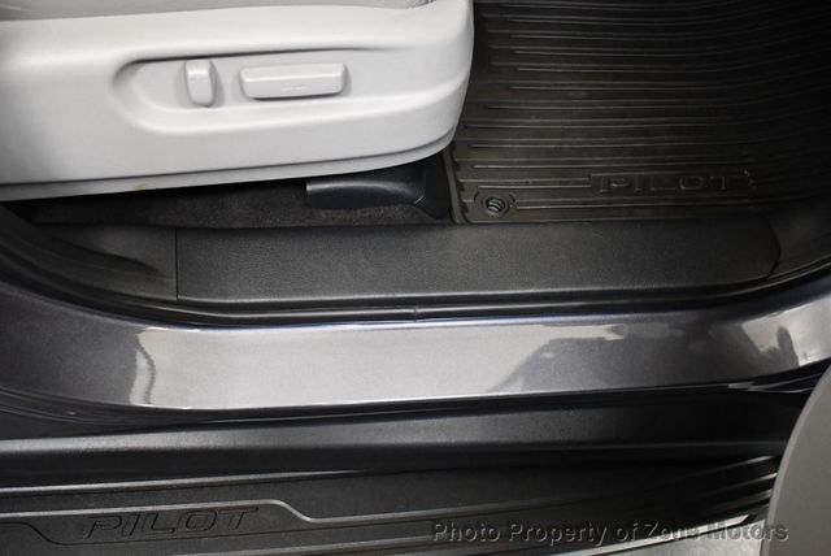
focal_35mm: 36
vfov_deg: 36.9
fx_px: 832
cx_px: 416
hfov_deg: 53.1
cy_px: 278
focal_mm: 18
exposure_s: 1/80
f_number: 3.5
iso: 3200
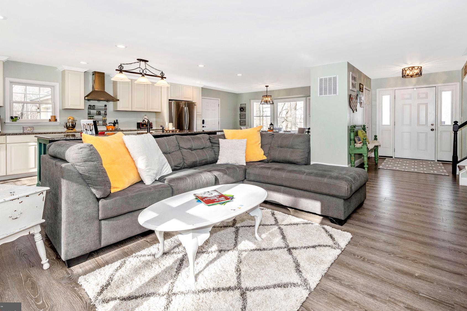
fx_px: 220
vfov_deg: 70.1
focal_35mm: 17
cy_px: 134
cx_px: 243
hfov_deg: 93.2
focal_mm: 14
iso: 320
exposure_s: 1/60
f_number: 8
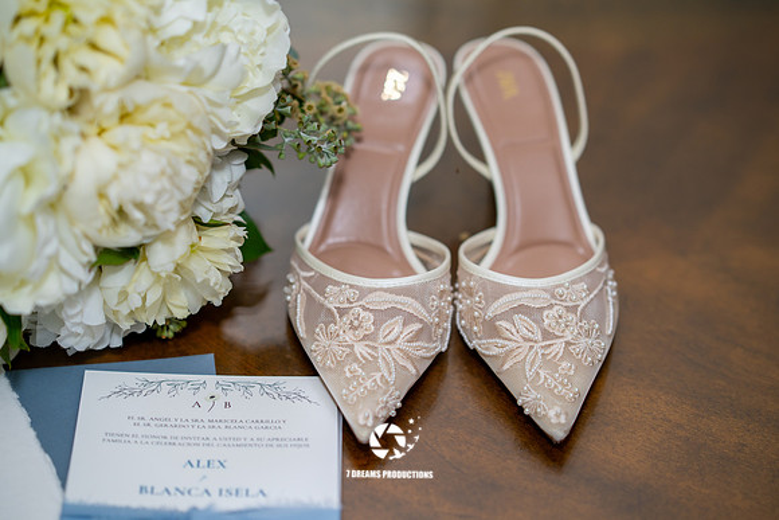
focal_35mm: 85
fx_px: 1840
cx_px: 390
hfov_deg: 23.9
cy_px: 260
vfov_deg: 16.1
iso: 320
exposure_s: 1/125
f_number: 2
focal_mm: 85
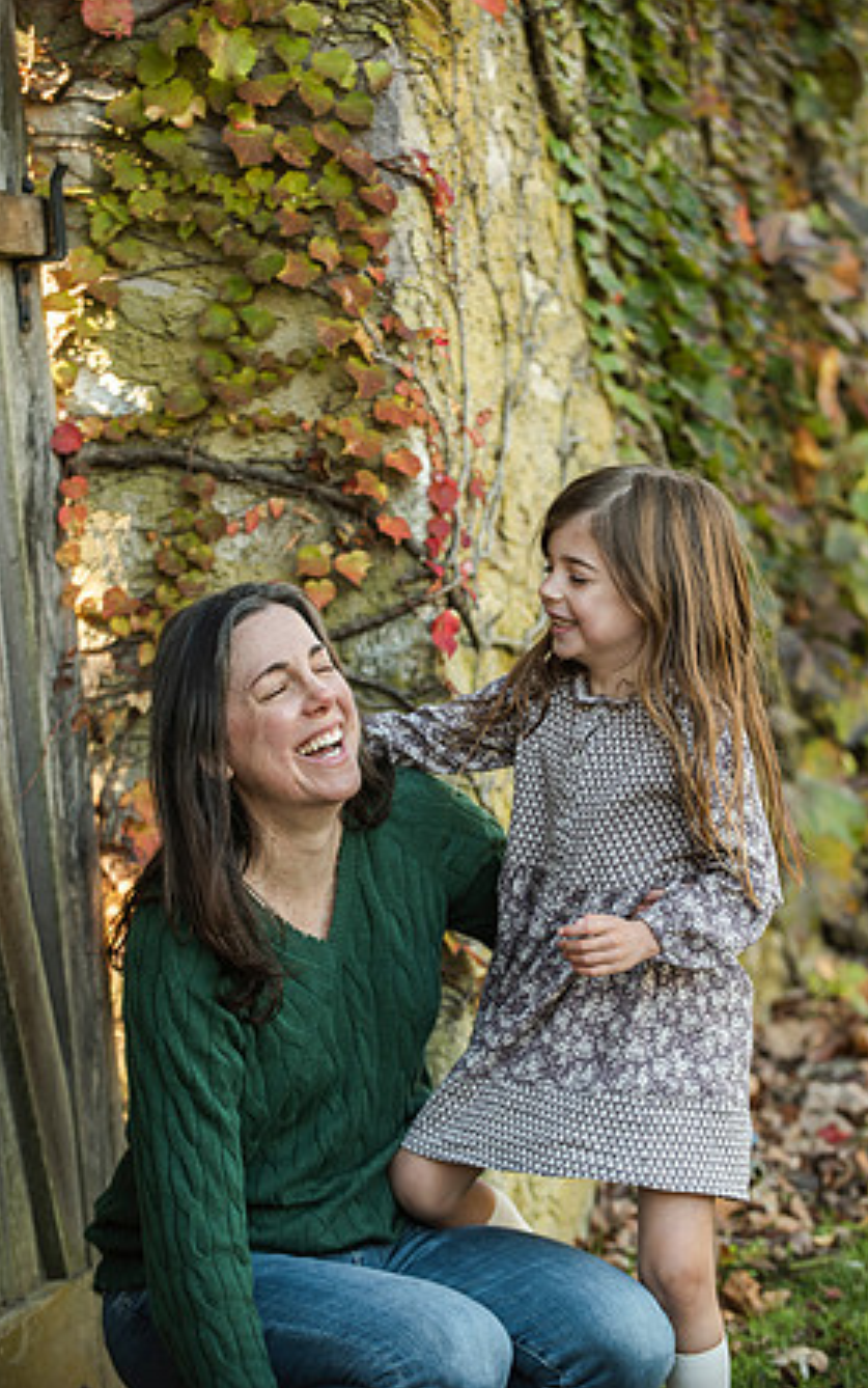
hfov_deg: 12.1
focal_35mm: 108
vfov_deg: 19.3
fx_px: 4085
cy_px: 697
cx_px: 436
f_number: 4
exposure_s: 1/200
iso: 500
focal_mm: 105
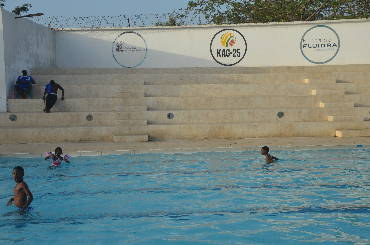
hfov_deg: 33.5
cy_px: 122
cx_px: 185
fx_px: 615
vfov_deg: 22.5
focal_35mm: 60
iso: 200
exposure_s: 1/320
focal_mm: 40
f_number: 9
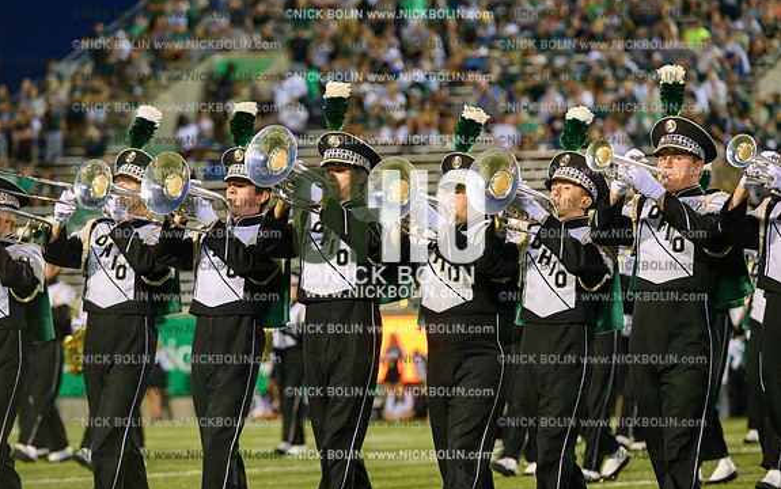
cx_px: 388
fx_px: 3940
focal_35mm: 185
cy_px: 234
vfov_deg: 7.1
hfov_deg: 11.3
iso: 10000
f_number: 4
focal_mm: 180
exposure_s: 1/1000
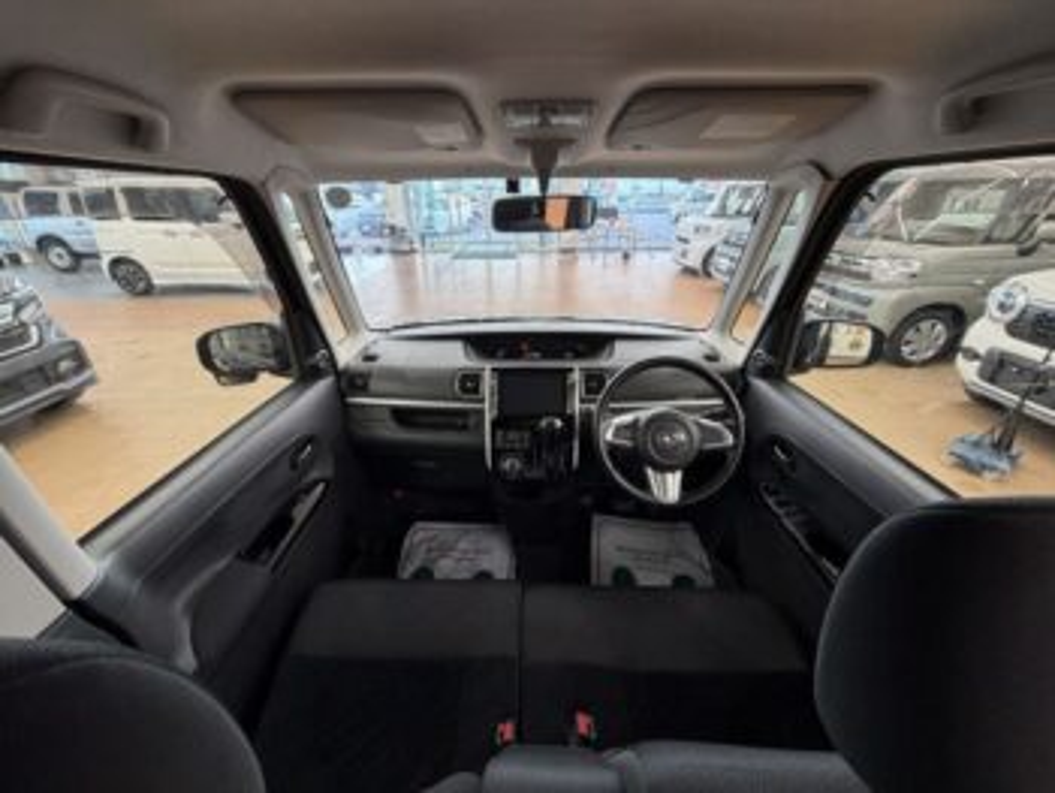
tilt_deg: -25.1
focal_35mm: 14
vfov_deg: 85.7
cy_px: 396
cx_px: 528
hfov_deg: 102.0
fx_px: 427
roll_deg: +1.3
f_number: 2.2
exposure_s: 1/50
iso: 200
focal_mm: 2.22
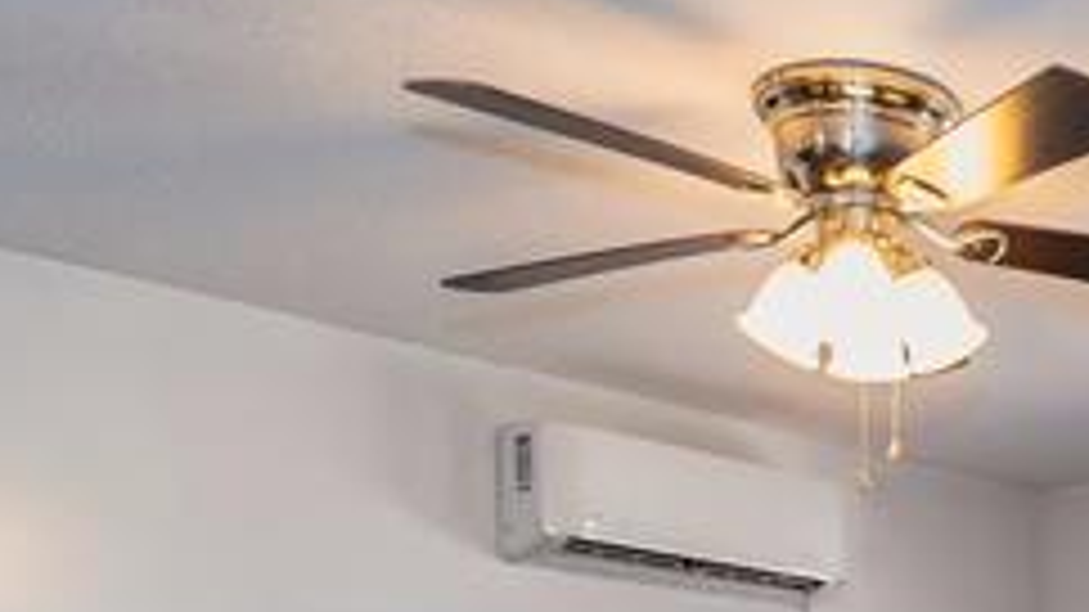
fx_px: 1790
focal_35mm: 62
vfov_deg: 16.7
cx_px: 1323
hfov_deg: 29.0
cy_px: 1044
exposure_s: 1/90
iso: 800
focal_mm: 14
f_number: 4
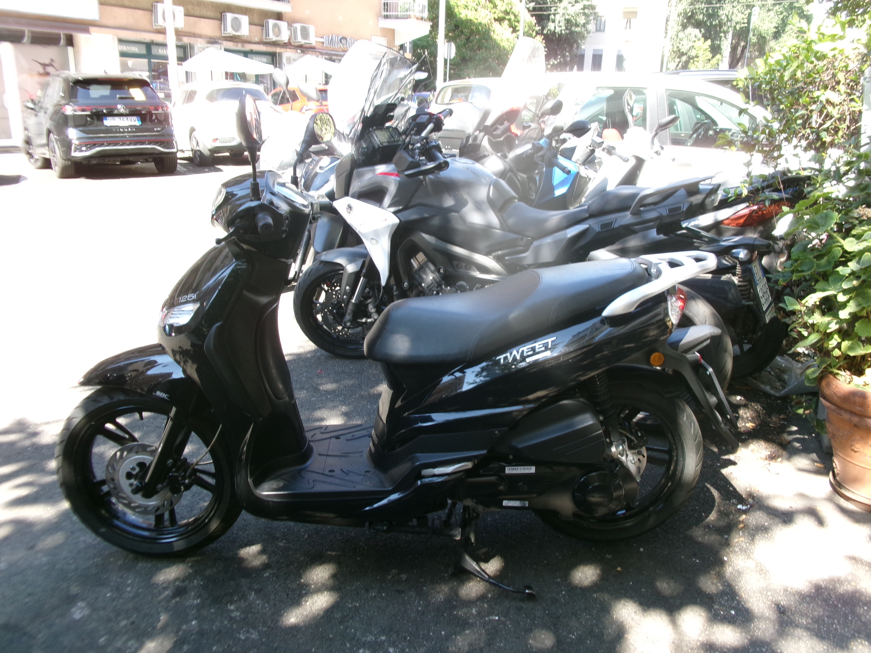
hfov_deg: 63.4
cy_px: 326
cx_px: 436
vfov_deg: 49.7
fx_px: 705
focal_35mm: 28
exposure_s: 1/75
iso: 100
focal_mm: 5.1
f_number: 3.9
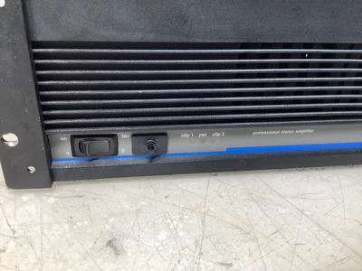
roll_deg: -3.9
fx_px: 324
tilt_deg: -27.3
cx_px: 181
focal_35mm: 31
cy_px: 136
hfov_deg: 58.4
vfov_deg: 45.4
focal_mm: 3.3
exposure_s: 1/60
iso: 125
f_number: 2.4
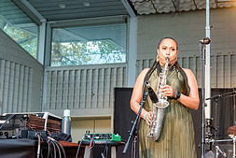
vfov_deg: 17.5
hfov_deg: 25.7
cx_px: 176
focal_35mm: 78
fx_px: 512
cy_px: 91
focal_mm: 34
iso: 4000
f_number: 3.5
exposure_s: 1/800
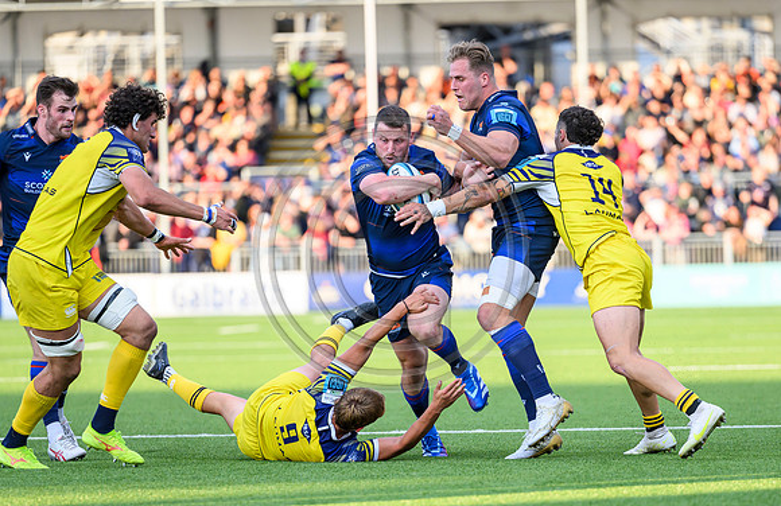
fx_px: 6071
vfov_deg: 4.8
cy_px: 364
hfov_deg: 7.4
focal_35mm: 282
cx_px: 434
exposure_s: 1/1600
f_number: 3.2
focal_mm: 200
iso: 800
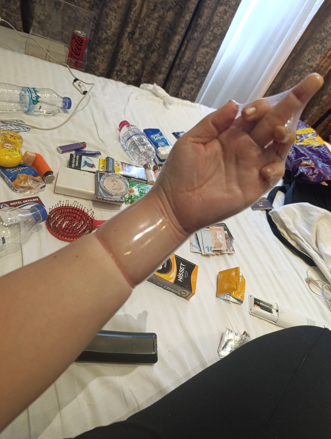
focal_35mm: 24
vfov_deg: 71.5
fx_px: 305
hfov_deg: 56.9
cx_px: 170
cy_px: 218
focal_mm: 6.14
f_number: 1.6
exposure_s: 1/50
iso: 1250
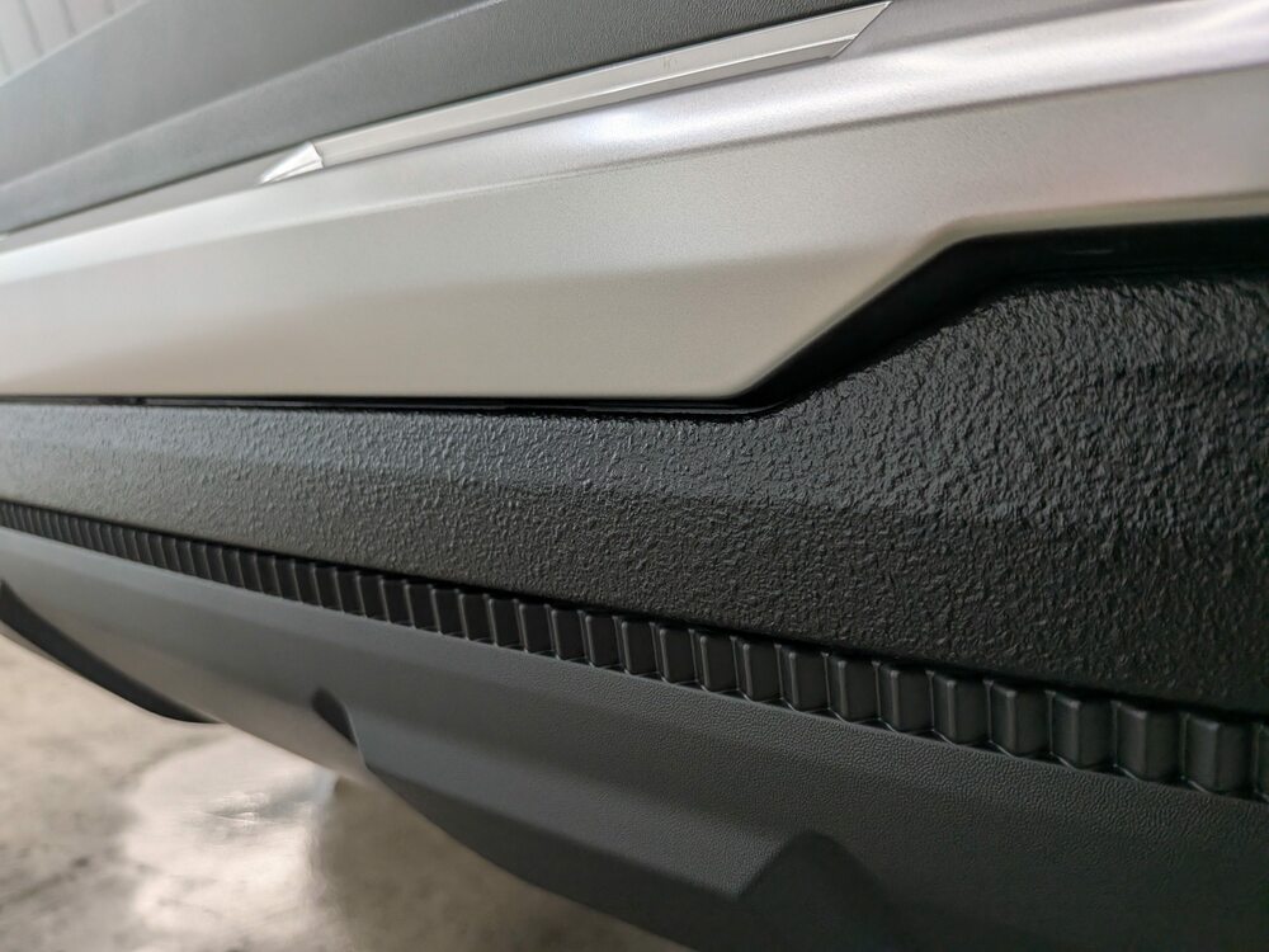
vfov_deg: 56.8
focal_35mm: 24
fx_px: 880
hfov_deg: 71.6
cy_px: 476
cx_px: 634
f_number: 1.7
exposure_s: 1/120
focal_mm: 4.53
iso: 181
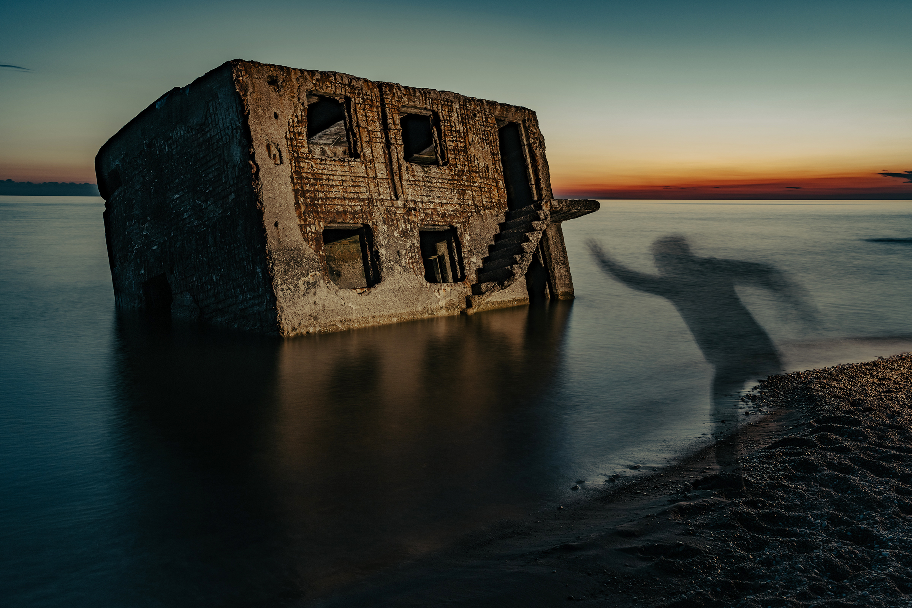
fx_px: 836
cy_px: 304
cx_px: 456
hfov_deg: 57.2
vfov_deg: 40.0
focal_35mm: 33
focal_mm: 33
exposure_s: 10
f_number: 6.3
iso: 50
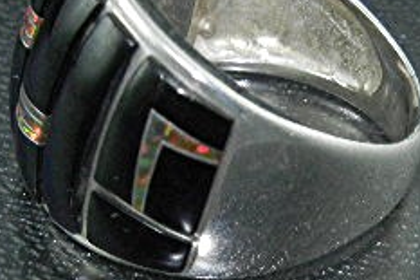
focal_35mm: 220
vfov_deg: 6.2
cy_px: 135
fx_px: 2565
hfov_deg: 9.4
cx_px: 211
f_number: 8.6
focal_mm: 13.9
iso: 800
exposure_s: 1/30
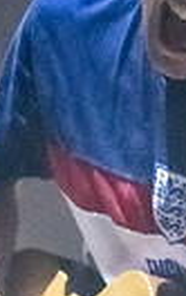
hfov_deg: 1.1
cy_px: 158
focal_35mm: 1172
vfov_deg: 1.8
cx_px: 115
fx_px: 9464
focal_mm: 200
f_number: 2.8
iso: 4000
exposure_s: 1/1600
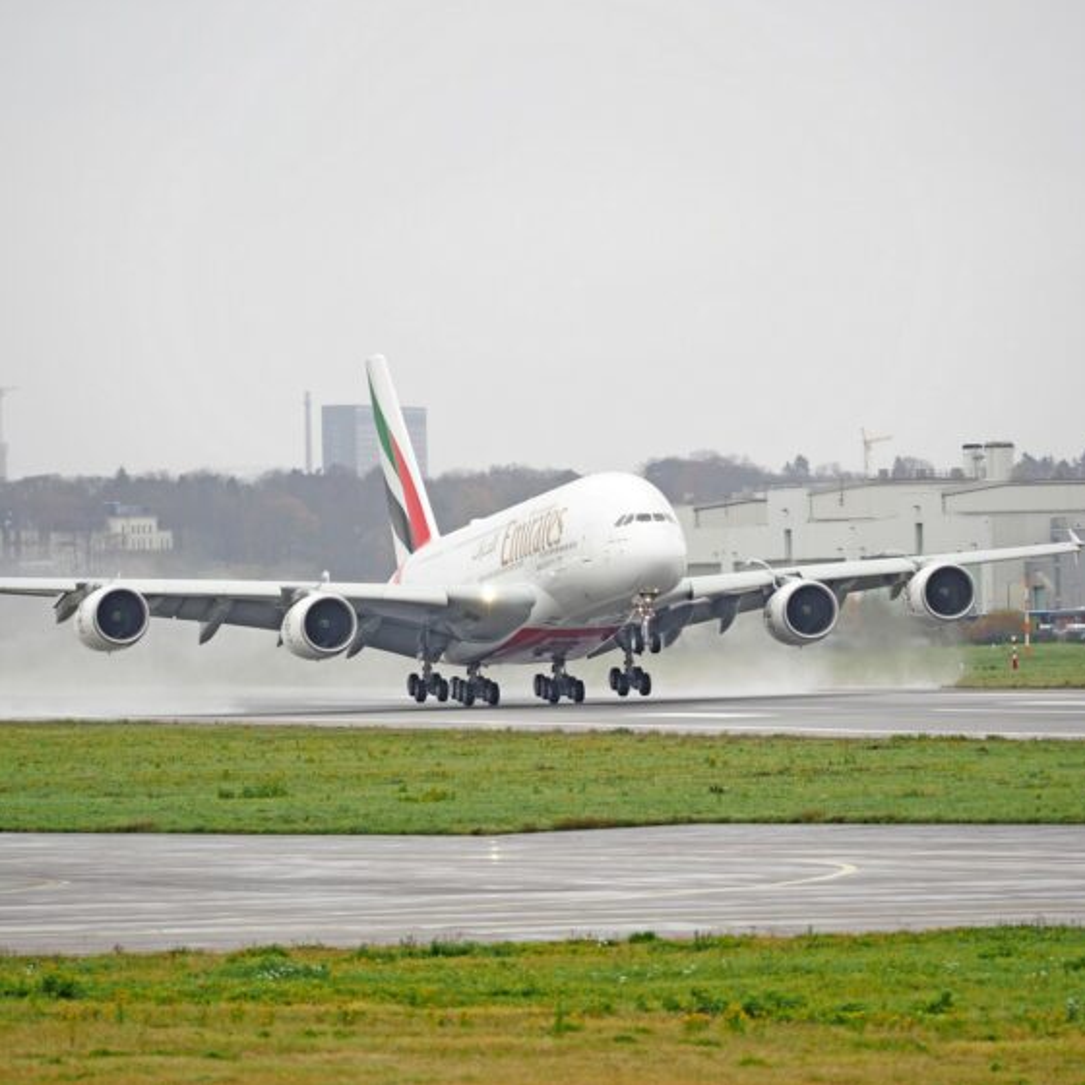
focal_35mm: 355
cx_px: 475
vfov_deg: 4.9
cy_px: 542
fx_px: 12589
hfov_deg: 4.9
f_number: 2.8
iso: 200
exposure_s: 1/320
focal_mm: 150
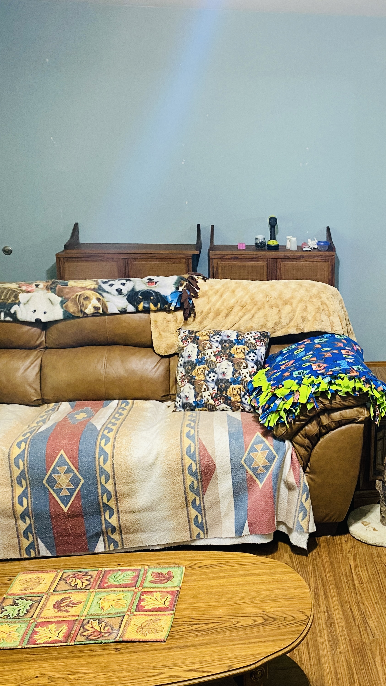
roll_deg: -0.9
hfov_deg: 30.1
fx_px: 691
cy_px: 342
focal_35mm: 38
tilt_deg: -14.6
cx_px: 333
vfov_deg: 52.8
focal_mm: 4.25
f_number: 1.8
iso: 400
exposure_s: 1/60
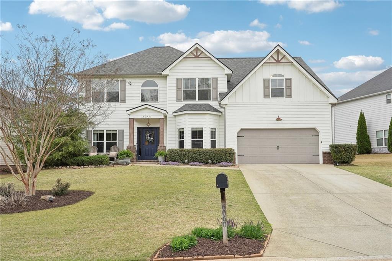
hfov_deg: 61.1
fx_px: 332
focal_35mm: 30
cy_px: 130
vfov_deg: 42.9
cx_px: 196
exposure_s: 1/800
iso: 400
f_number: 8
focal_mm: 30.5
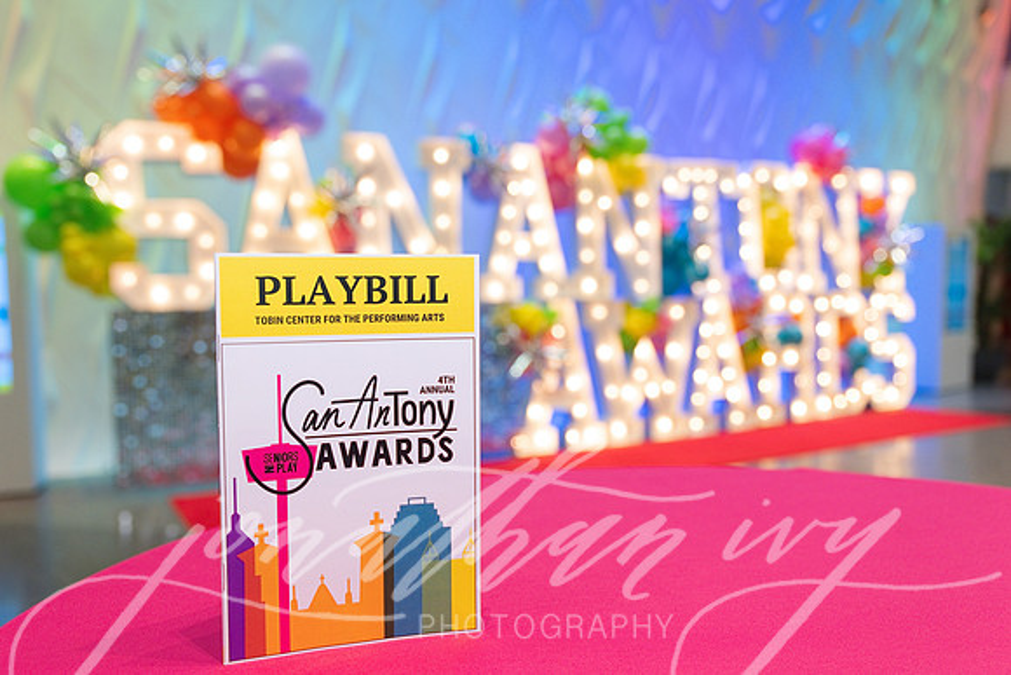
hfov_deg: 58.7
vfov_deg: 41.1
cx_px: 506
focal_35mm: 32
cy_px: 338
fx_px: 899
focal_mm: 32
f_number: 4
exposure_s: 1/100
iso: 640
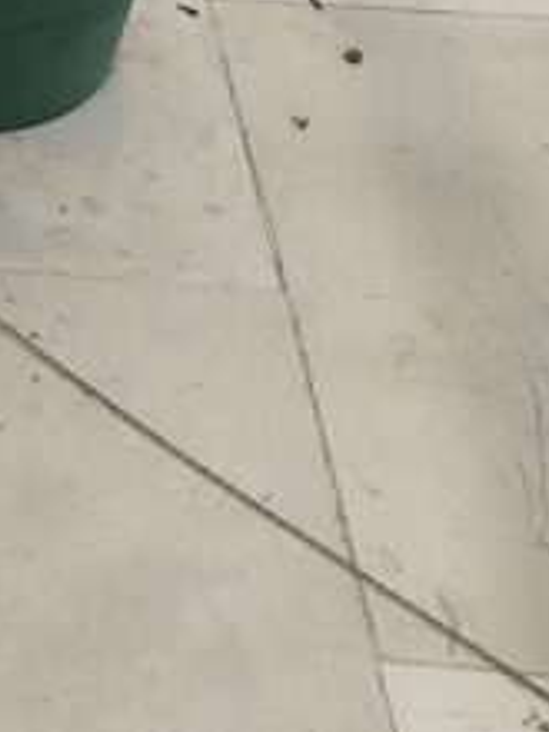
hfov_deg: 10.9
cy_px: -655
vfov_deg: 14.1
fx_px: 2559
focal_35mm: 121
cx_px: -649
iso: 100
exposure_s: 1/634
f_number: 1.79
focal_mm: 4.74
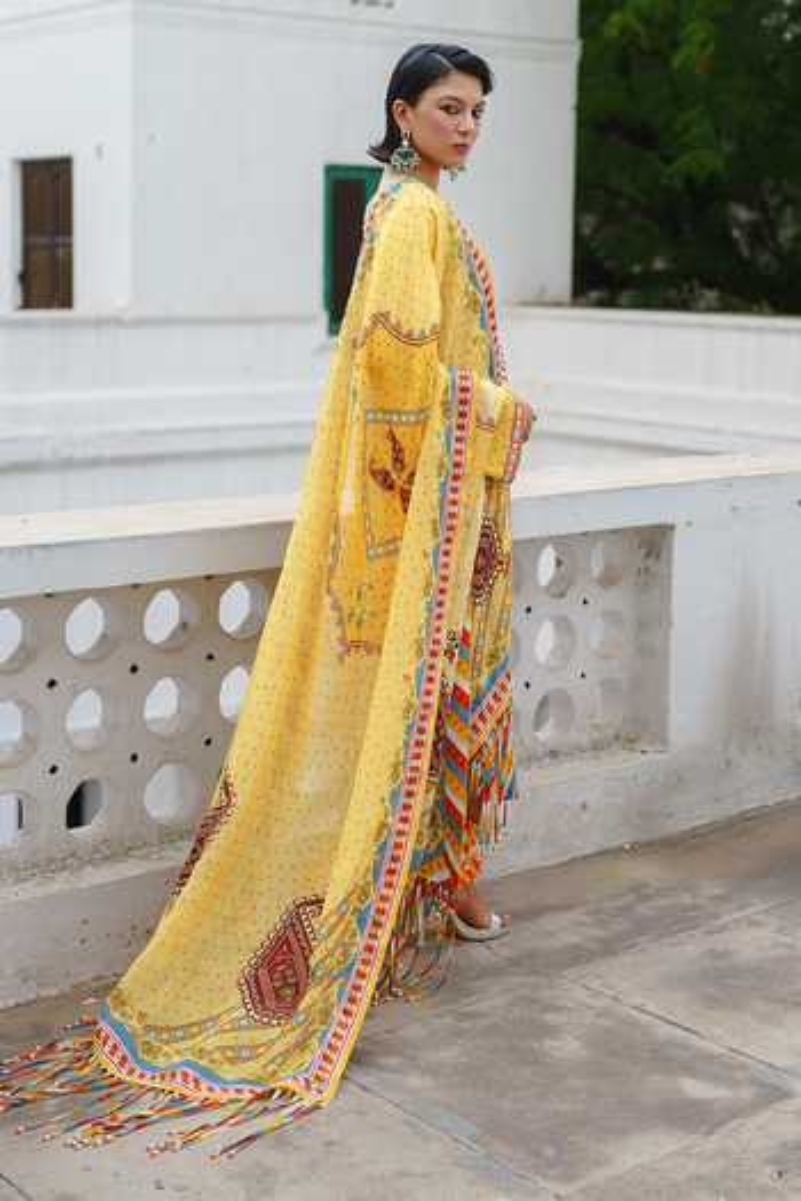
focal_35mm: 35
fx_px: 1168
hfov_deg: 37.9
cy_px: 600
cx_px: 400
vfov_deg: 54.4
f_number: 2
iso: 200
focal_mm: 35
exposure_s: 1/320
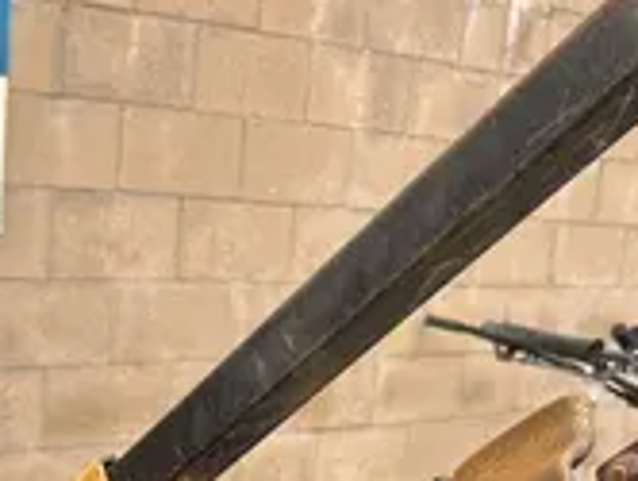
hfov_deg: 22.7
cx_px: 261
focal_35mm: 86
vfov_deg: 16.1
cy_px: 668
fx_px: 1587
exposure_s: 1/814
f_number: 1.5
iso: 50
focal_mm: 5.7
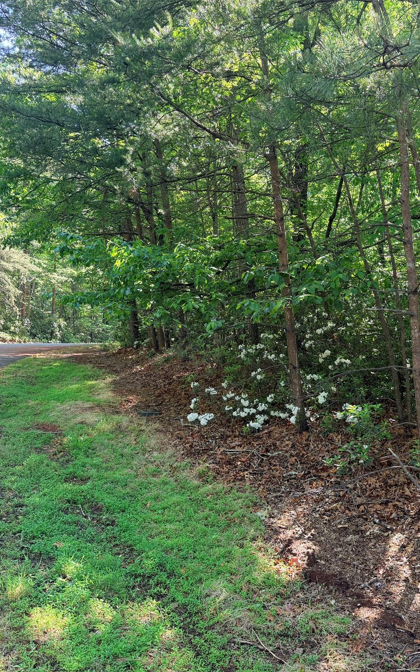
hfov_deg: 37.2
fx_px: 622
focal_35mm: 34
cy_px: 336
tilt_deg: +0.4
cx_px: 250
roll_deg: +0.9
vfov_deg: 56.7
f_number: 1.78
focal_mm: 6.76
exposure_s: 1/185
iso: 100
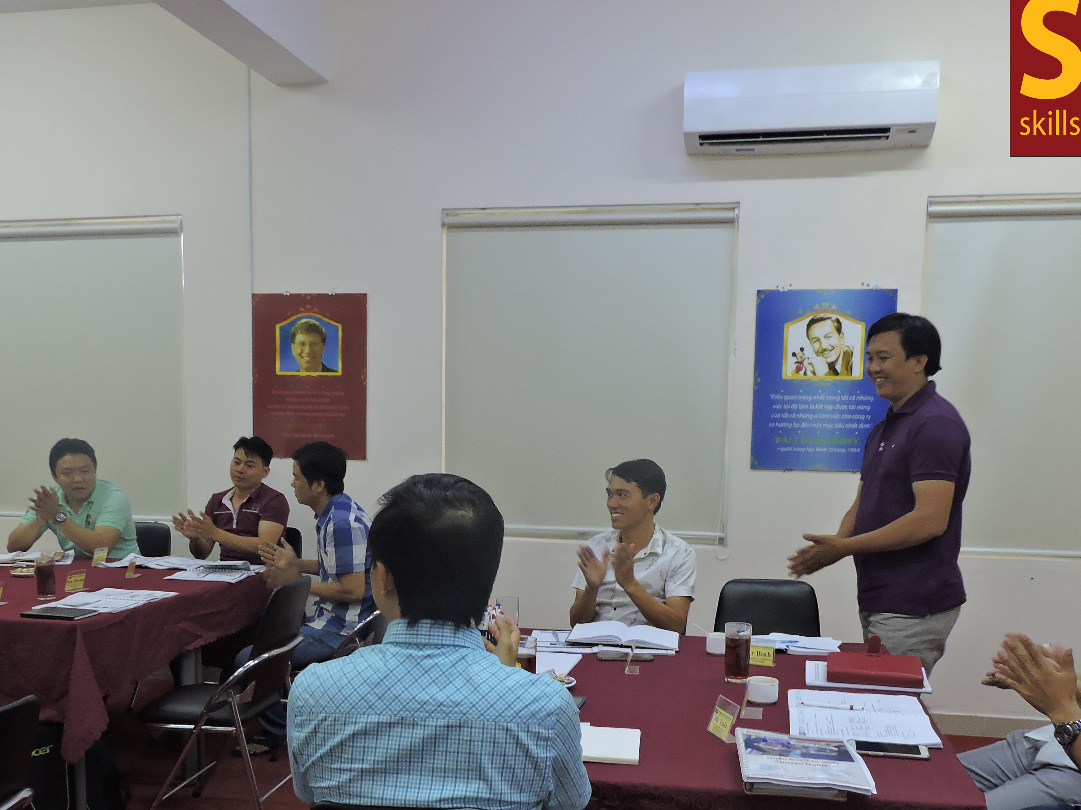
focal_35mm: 34
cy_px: 549
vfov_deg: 41.2
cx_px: 535
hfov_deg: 54.0
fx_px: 1062
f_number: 3
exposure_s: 1/30
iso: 280
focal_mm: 4.3
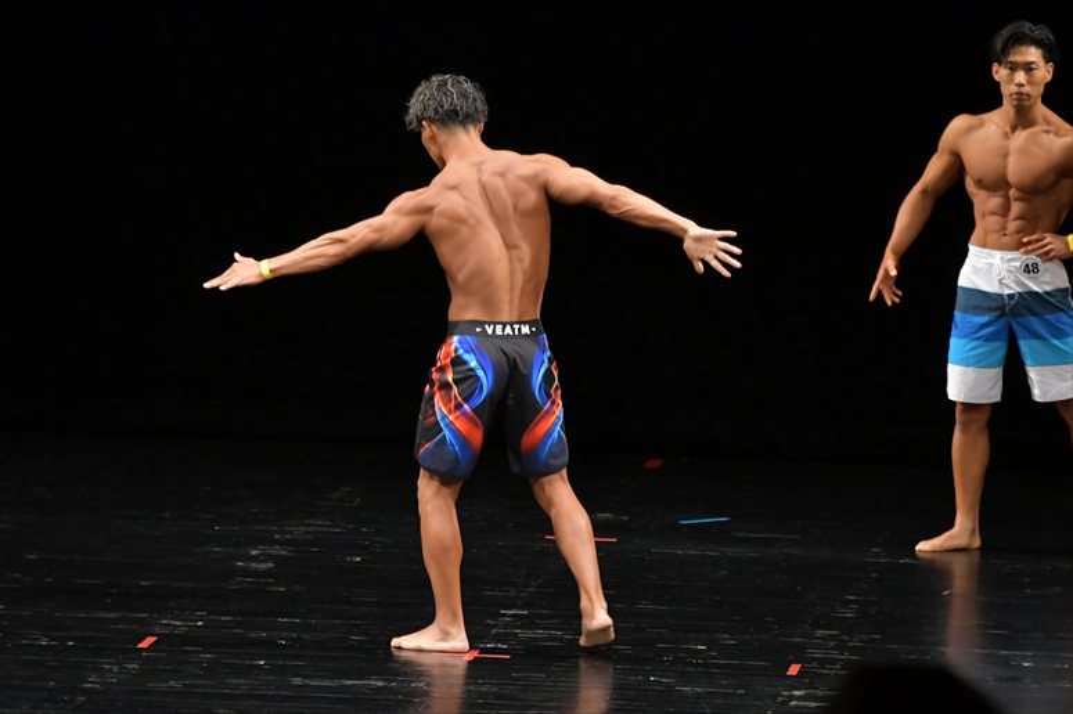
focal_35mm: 285
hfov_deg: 7.2
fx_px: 8491
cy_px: 357
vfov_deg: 4.8
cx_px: 536
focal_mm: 190
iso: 3200
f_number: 5.6
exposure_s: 1/400
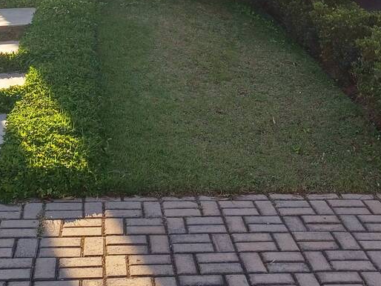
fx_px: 771
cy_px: -96
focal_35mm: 70
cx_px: 196
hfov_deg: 27.8
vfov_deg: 19.3
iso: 50
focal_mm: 4.65
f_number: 1.8
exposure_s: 1/769
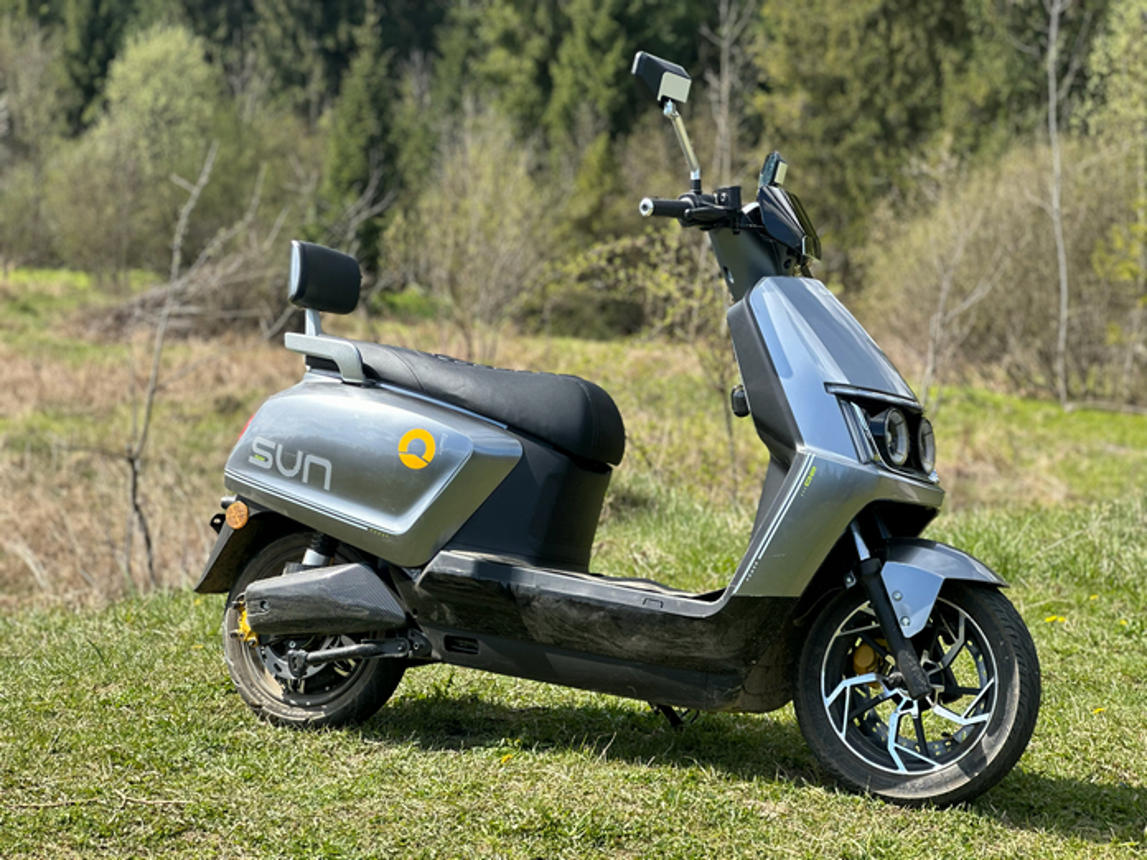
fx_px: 2551
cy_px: 430
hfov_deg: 25.3
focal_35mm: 77
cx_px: 574
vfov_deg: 19.1
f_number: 2.8
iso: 25
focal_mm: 9
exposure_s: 1/282
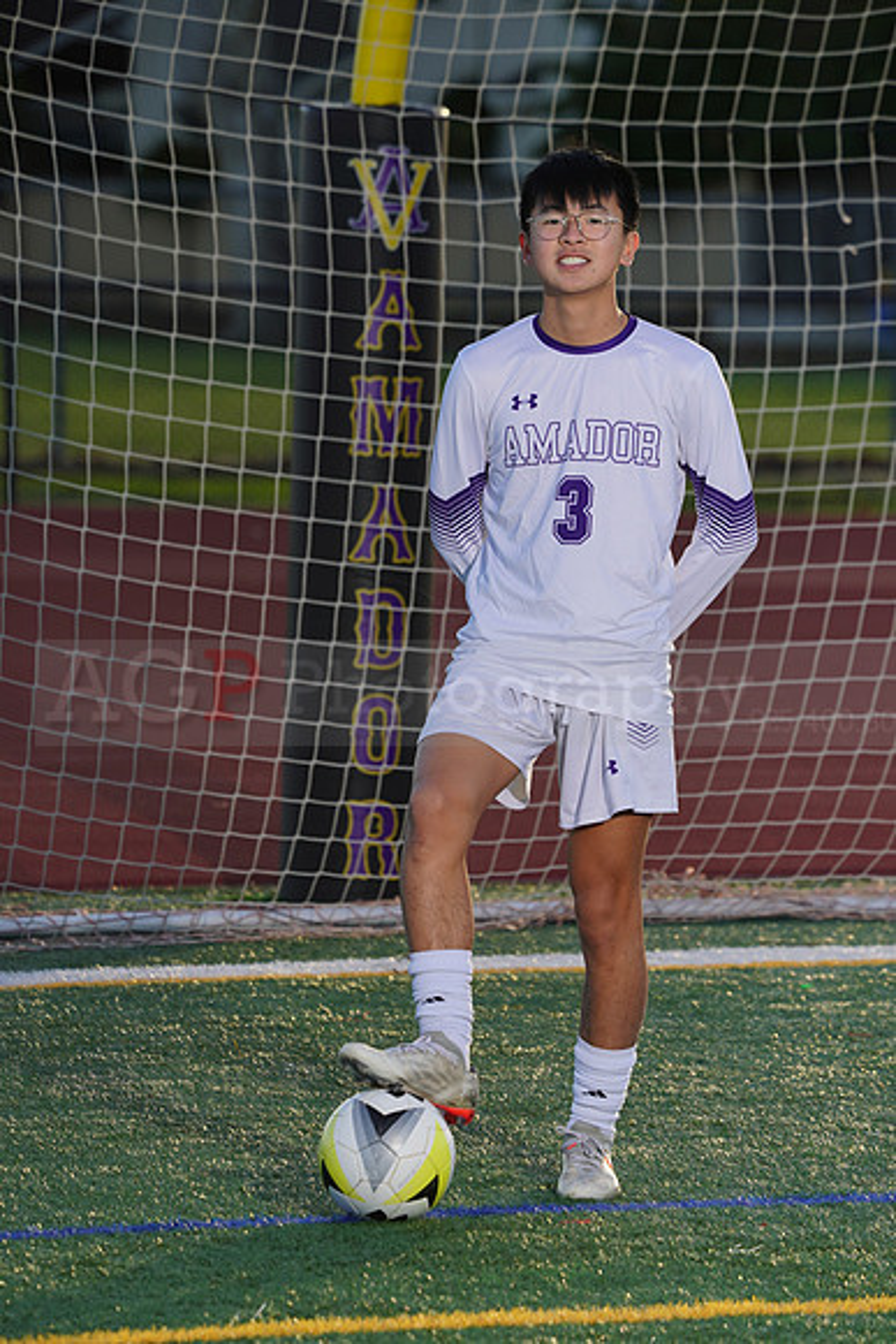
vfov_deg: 7.3
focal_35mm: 282
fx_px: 10521
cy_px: 672
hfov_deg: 4.9
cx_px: 448
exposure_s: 1/200
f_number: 8
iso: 100
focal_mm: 282
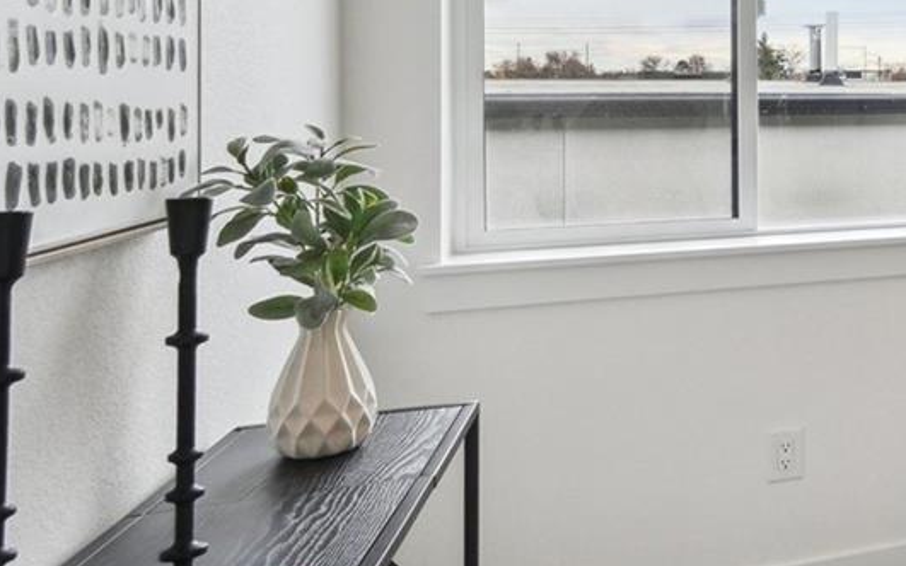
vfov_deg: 29.1
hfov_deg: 31.7
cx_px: 1249
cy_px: 101
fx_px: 1062
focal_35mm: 43
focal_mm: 14
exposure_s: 1/60
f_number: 11
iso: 400
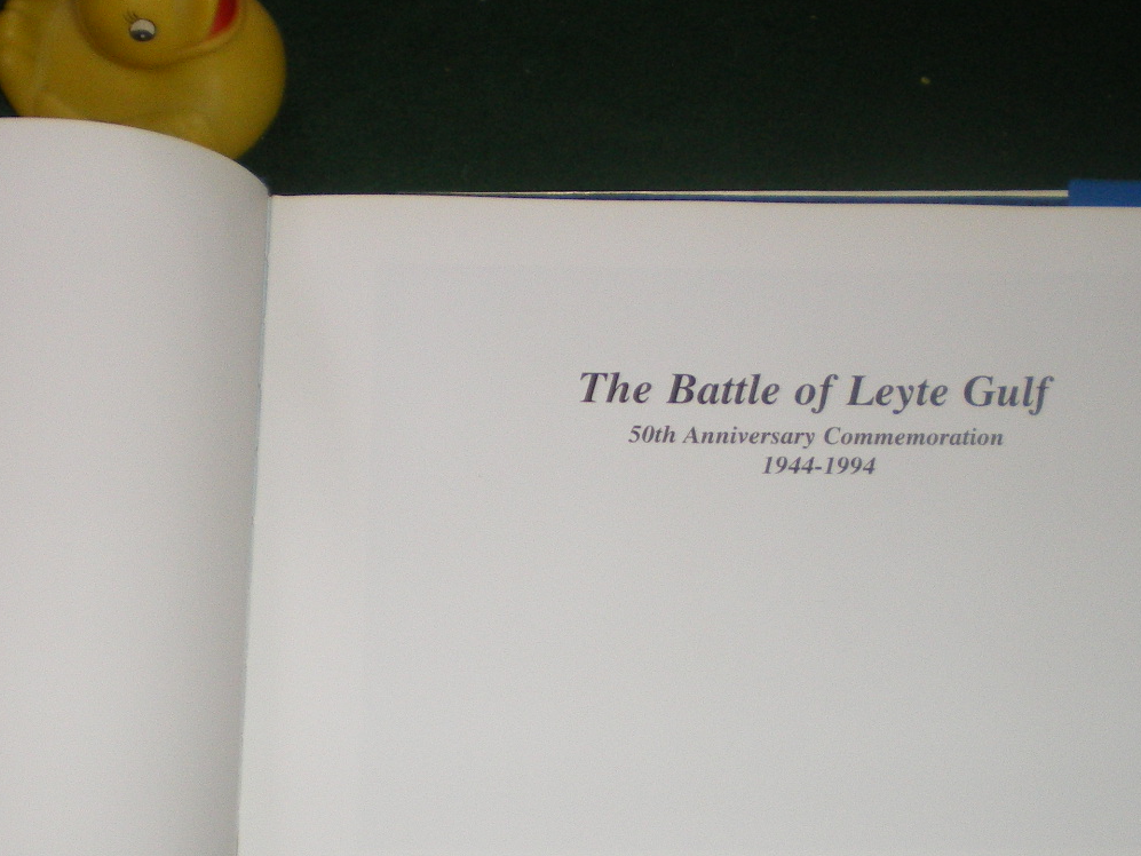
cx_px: 596
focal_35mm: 61
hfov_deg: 31.7
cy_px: 436
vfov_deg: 24.0
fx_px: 2011
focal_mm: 6.3
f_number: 3.1
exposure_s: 1/50
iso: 200
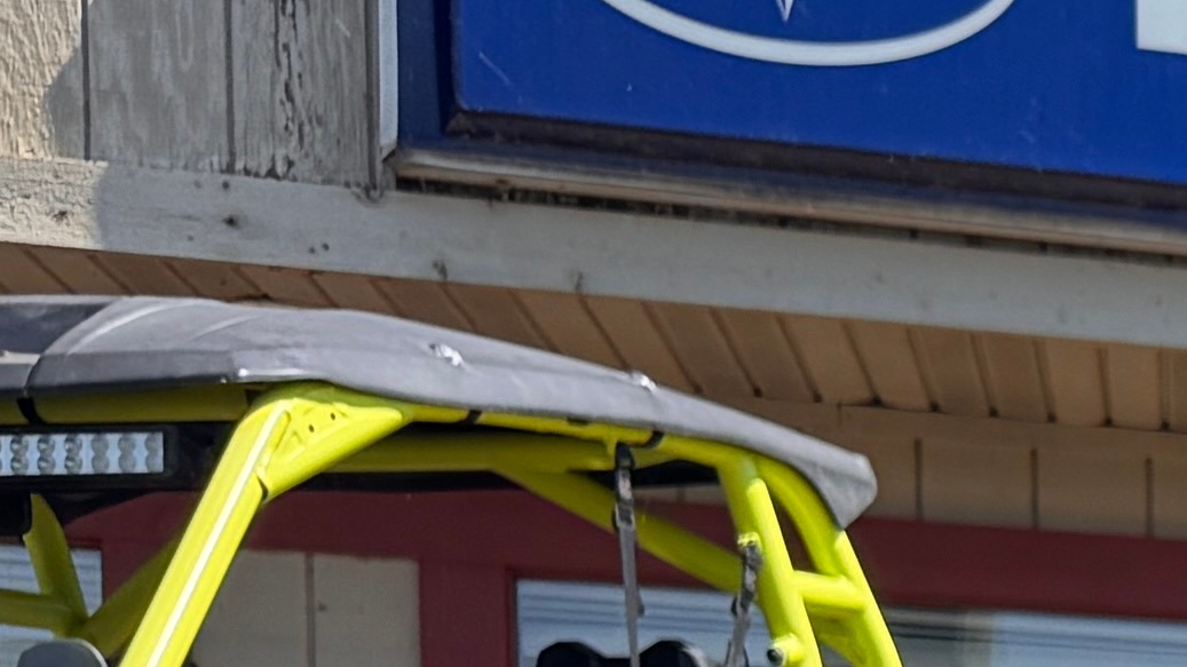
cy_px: 1738
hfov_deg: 11.5
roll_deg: -0.9
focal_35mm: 144
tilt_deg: -2.8
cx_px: 3087
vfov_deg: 7.7
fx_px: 4532
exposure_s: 1/2041
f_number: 1.78
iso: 80
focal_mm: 6.76
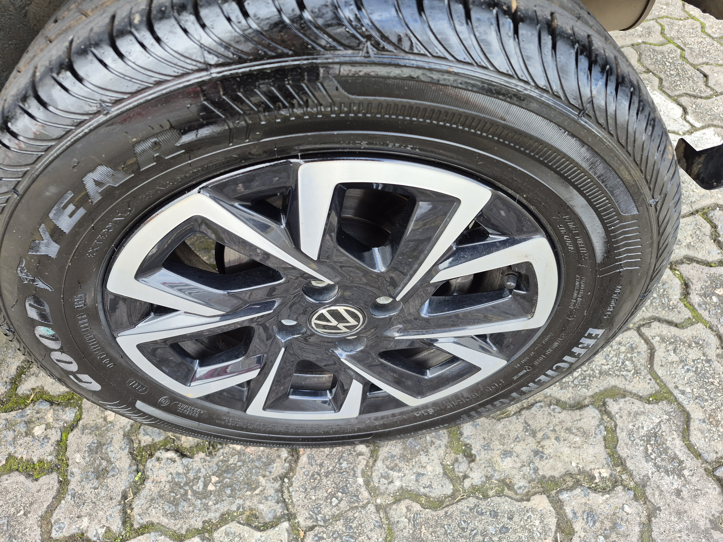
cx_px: 362
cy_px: 271
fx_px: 480
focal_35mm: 23
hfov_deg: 73.9
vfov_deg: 58.9
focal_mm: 5.4
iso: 64
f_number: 1.8
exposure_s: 1/180
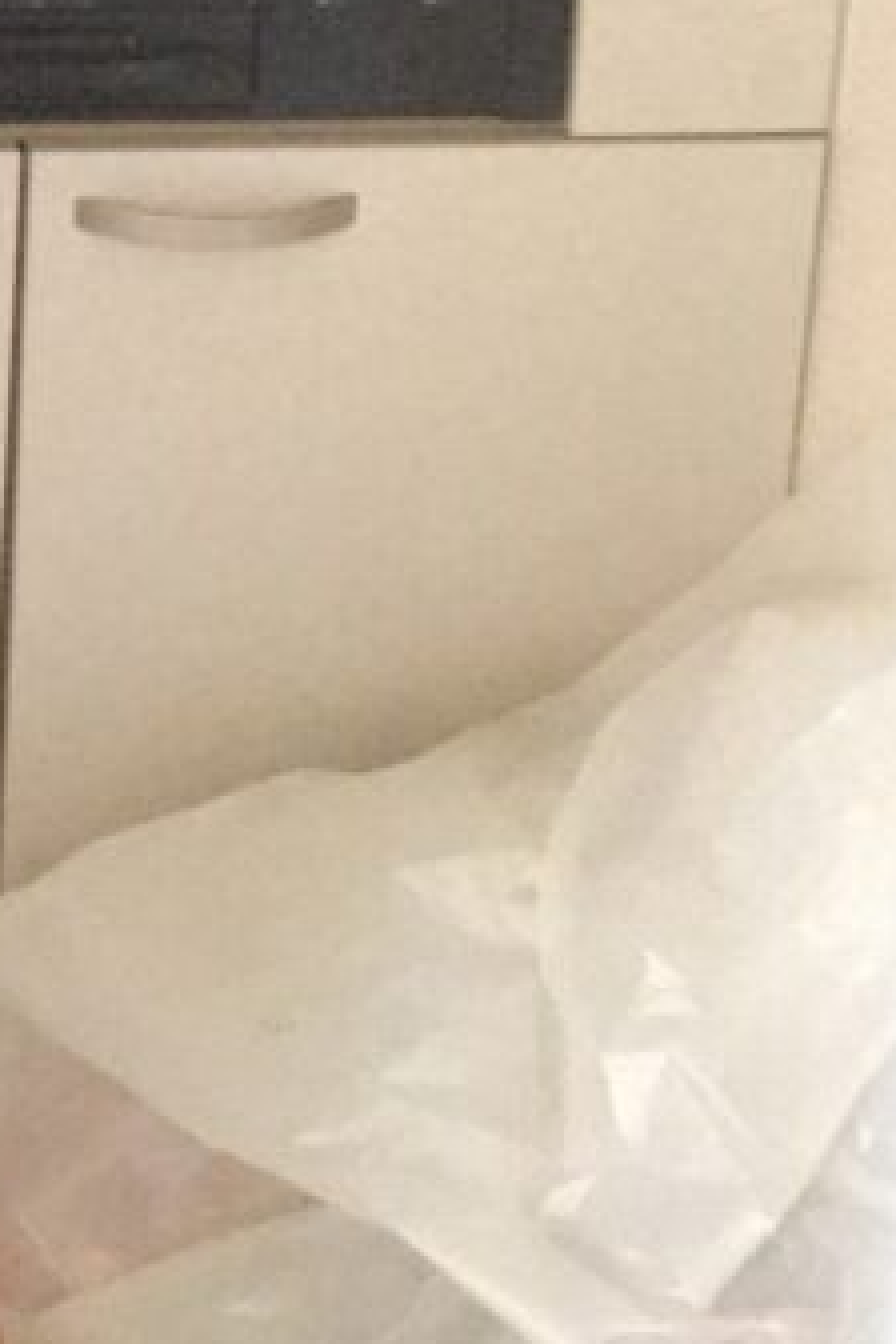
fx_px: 3434
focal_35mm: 92
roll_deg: -1.3
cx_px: -460
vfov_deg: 20.0
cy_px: -484
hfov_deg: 13.9
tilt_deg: -13.7
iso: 400
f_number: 2.4
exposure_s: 1/15
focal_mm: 3.3
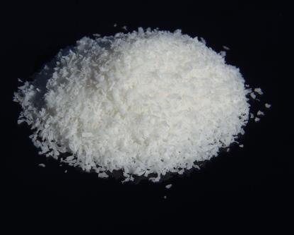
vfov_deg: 10.8
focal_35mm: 143
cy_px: 117
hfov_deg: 13.5
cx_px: 136
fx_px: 1245
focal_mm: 25.2
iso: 64
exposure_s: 1/1000
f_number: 6.3
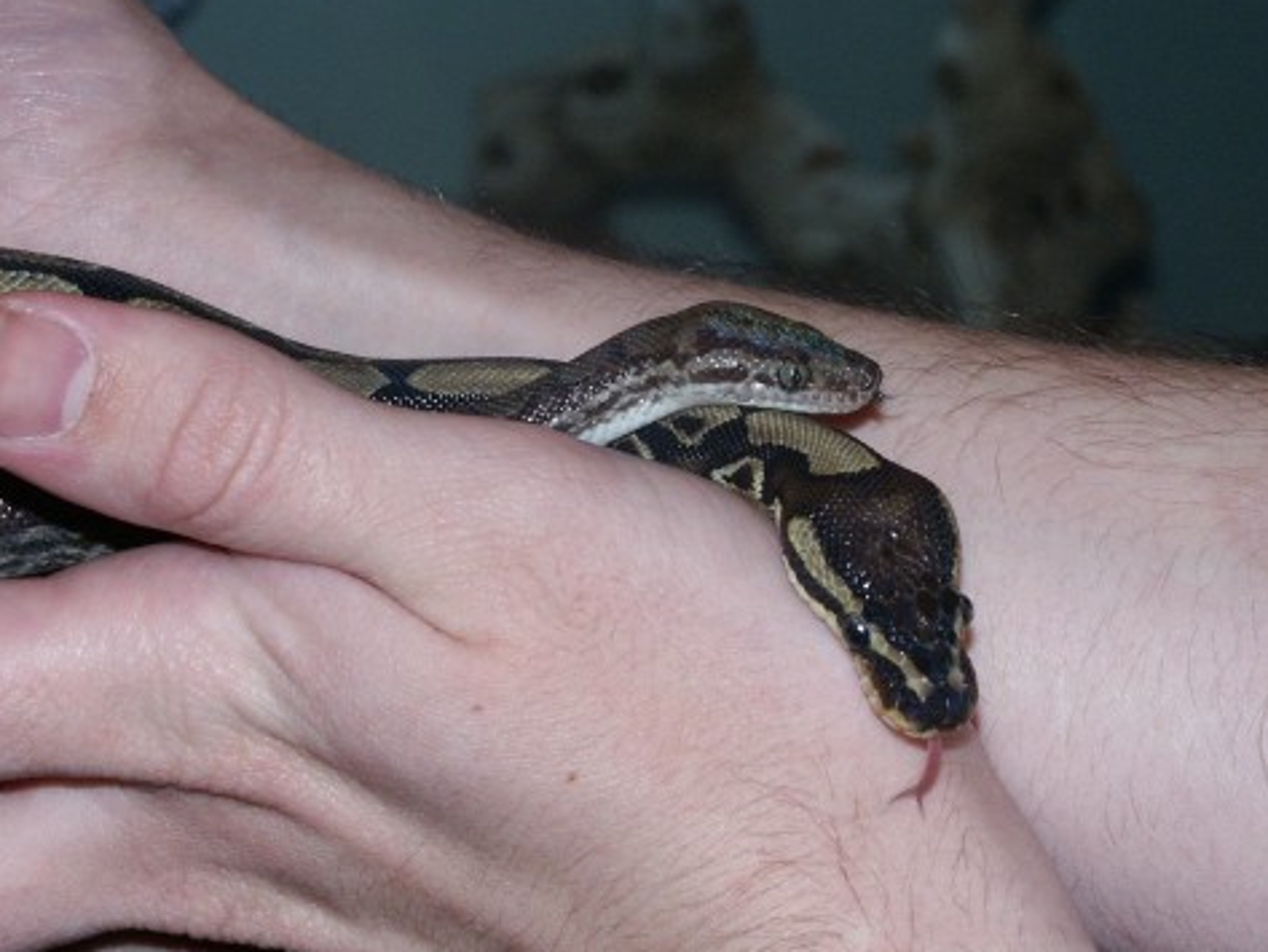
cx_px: 595
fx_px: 5203
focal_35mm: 142
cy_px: 330
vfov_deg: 10.4
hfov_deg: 13.9
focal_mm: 25.97
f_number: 4.5
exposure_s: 1/90
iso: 200
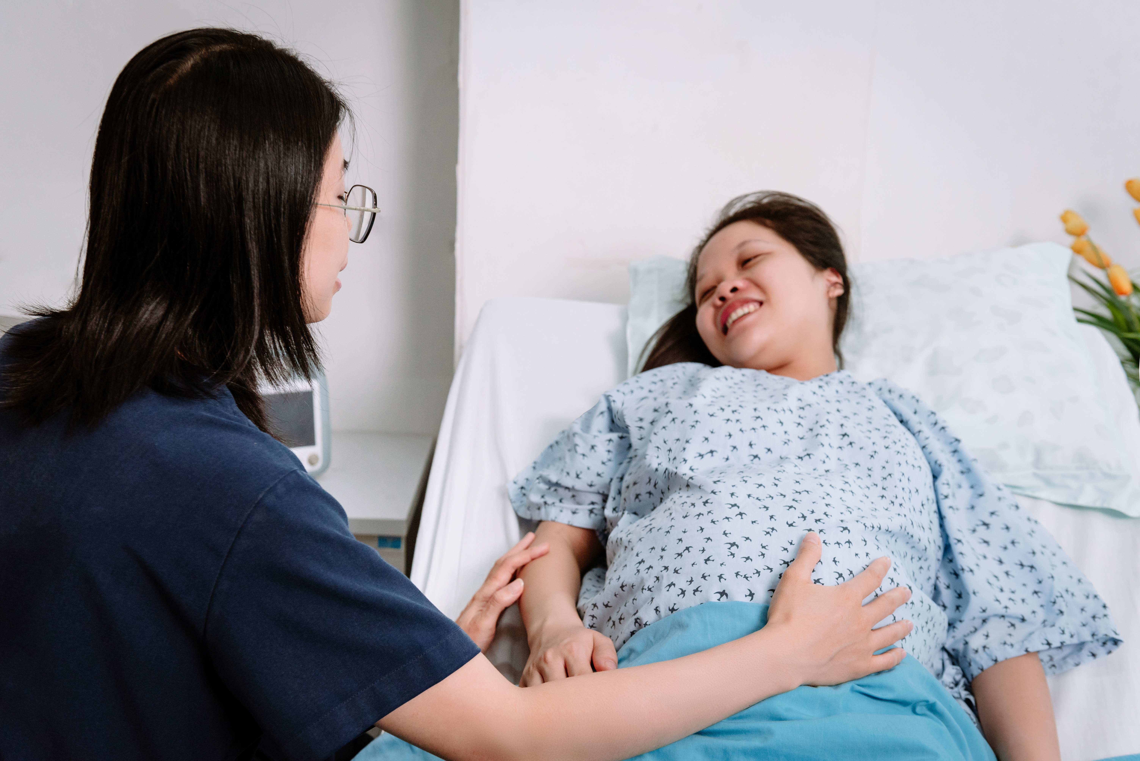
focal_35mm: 42
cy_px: 380
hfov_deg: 46.4
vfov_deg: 31.9
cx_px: 570
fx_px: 1330
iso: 1000
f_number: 4
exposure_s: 1/250
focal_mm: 42
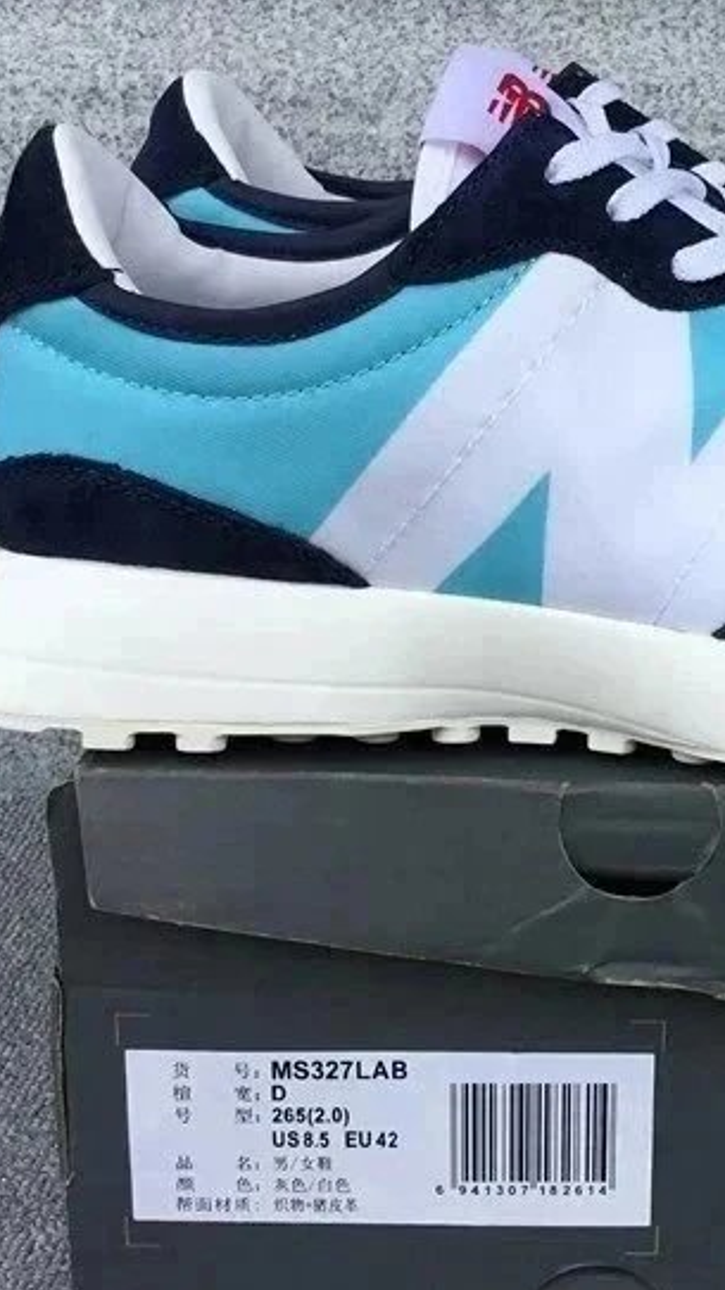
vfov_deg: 37.2
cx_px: 639
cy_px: 621
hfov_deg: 21.0
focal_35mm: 56
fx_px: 1916
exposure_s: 1/468
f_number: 2.4
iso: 25
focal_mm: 3.3
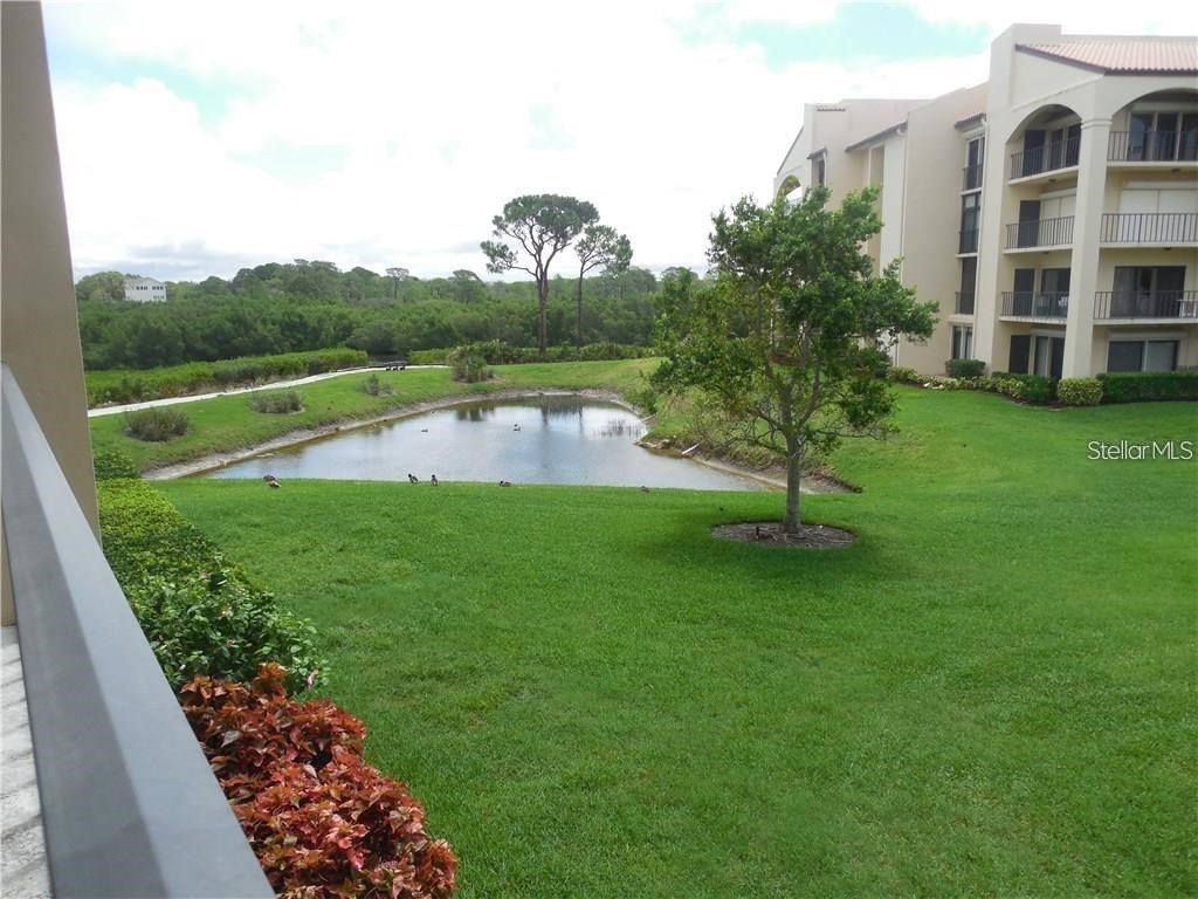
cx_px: 599
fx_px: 865
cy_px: 450
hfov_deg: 69.4
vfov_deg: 54.9
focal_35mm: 25
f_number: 3.3
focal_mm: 4.5
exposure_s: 1/640
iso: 125
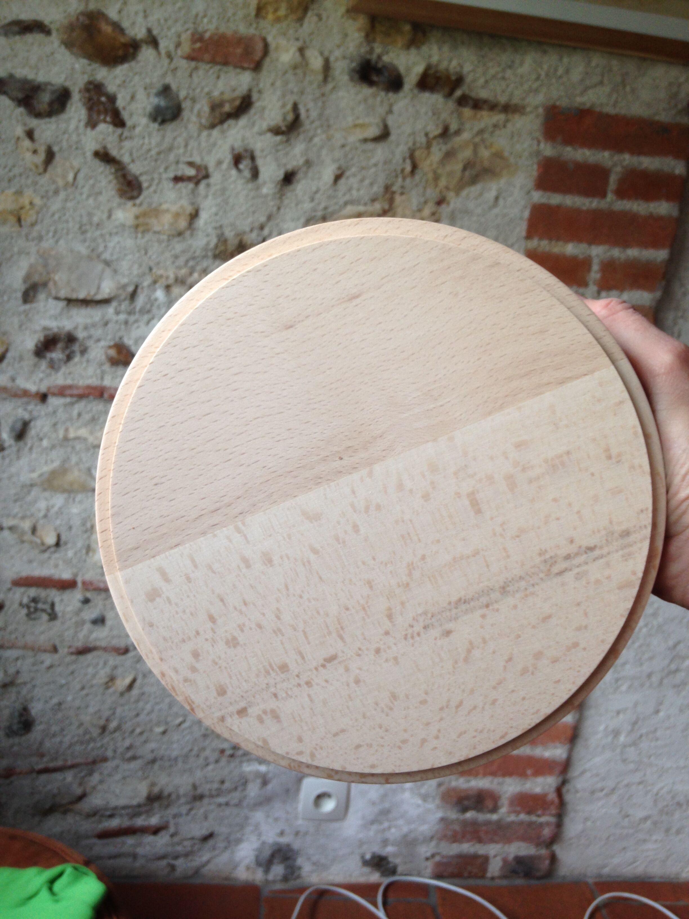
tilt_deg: -9.3
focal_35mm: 33
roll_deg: -7.2
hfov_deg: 42.9
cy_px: 460
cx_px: 344
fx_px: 876
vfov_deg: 55.4
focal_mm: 4.12
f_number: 2.4
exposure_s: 1/20
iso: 50
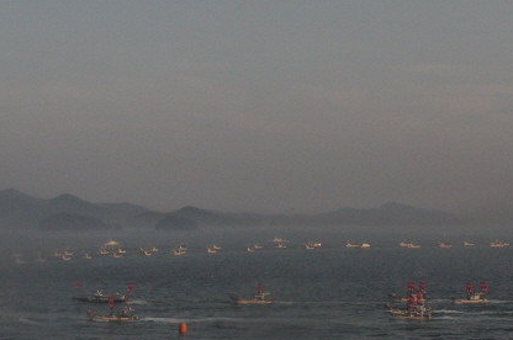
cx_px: 284
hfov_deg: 25.2
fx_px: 1149
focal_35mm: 81
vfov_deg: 16.8
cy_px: 164
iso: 2500
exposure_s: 1/4000
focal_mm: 35
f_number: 9
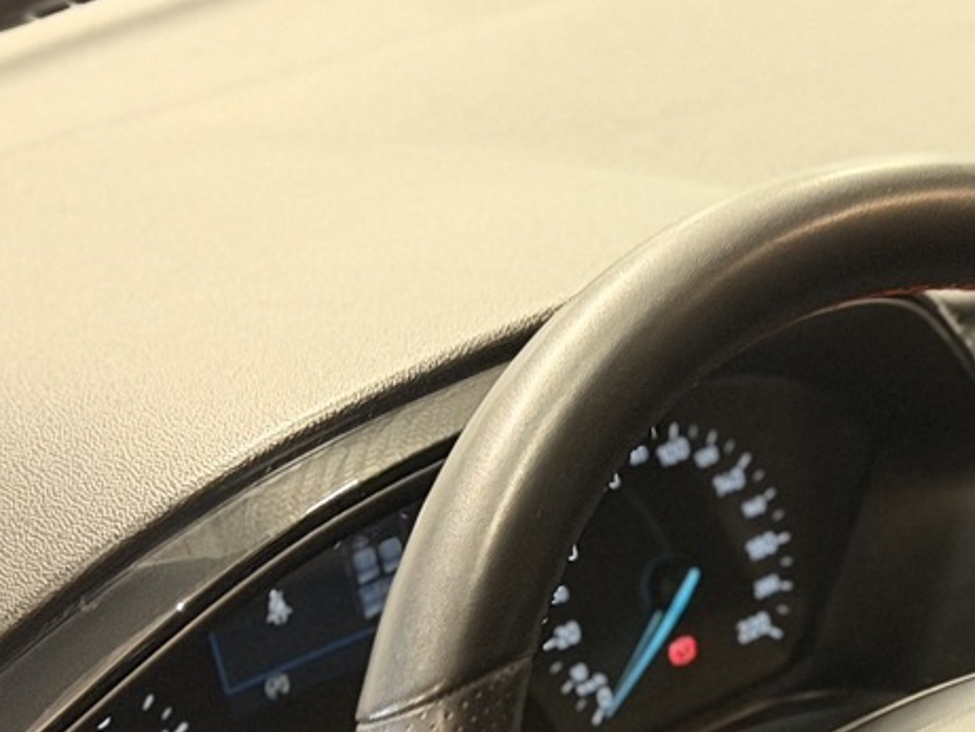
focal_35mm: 150
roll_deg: +3.4
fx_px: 4226
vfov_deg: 9.8
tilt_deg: -28.7
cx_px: 1396
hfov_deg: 12.6
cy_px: 874
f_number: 1.78
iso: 500
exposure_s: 1/34
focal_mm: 6.76
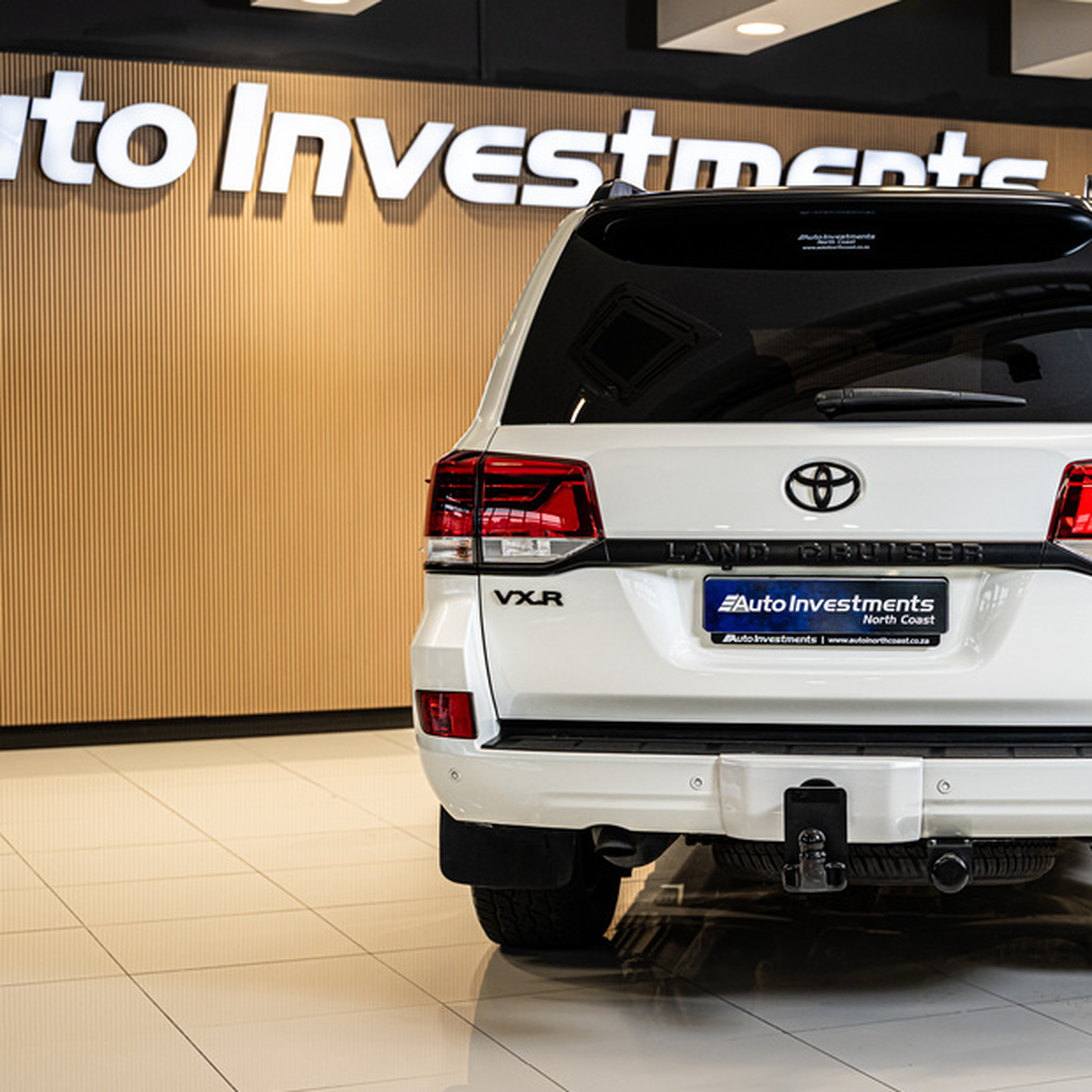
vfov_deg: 26.1
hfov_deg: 25.7
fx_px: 2356
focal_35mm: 66
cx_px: 855
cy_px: 589
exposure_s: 1/125
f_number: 3.5
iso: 500
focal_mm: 47
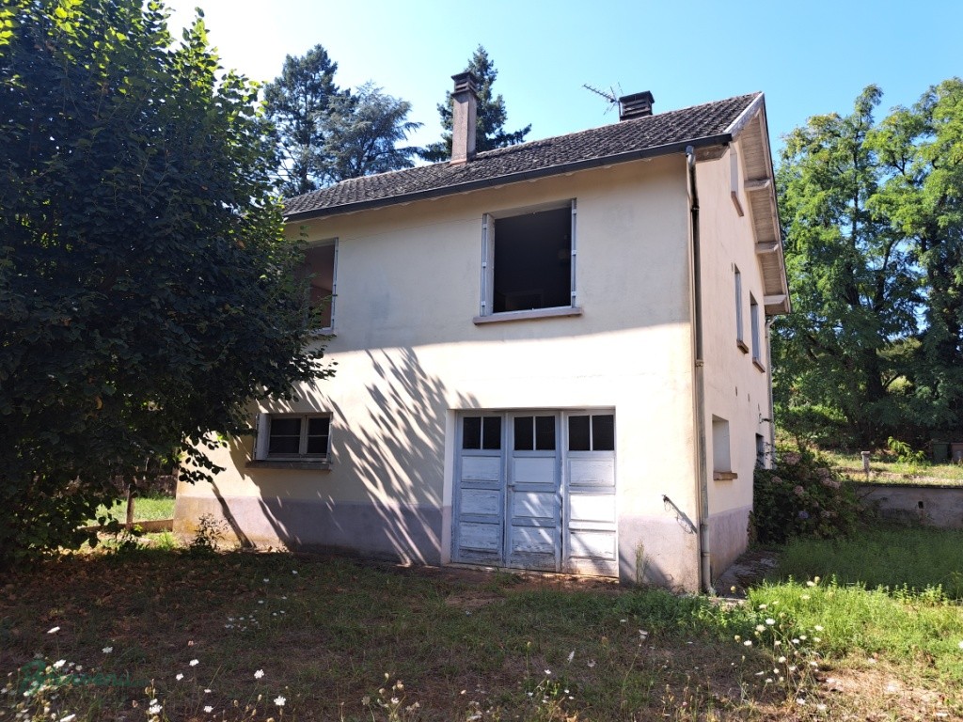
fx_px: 668
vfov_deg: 56.8
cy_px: 361
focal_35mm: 24
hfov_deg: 71.6
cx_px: 482
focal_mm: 5.23
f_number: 1.8
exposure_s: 1/617
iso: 50
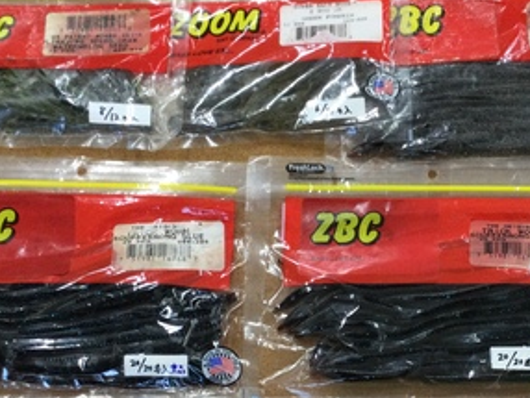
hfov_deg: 29.1
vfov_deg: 22.4
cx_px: 426
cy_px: 304
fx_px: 996
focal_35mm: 65
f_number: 2.4
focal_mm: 3.3
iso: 40
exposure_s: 1/30
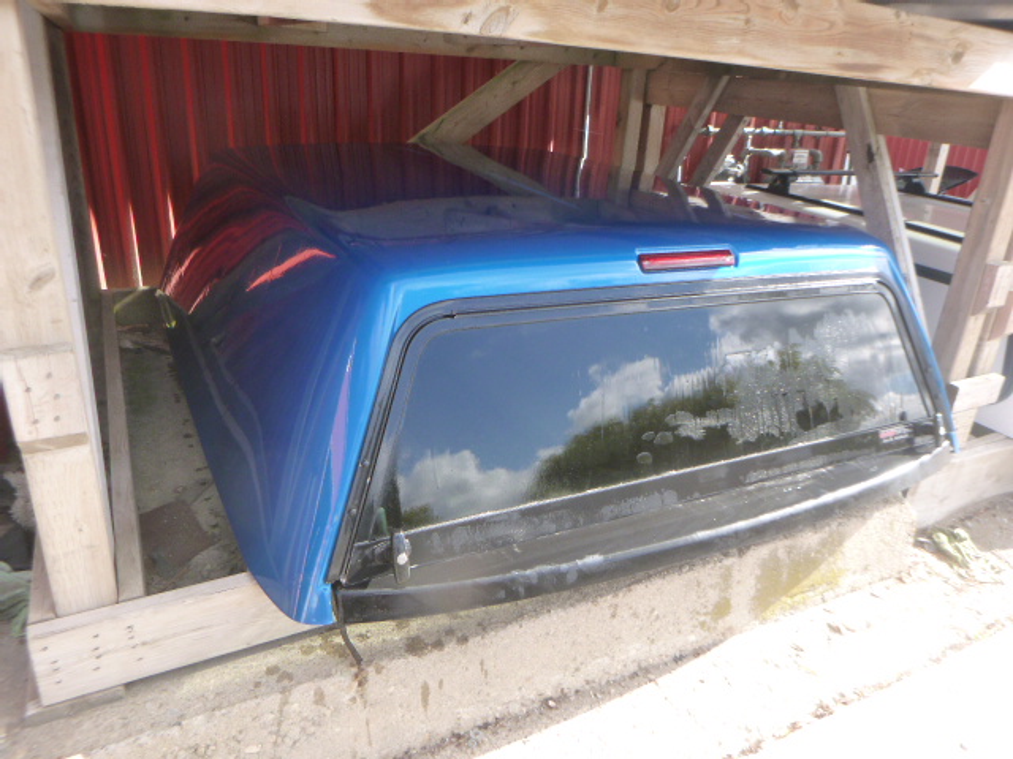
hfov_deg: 69.4
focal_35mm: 25
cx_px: 506
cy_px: 380
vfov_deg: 54.9
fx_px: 732
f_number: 3.9
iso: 160
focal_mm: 4.5
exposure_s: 1/80
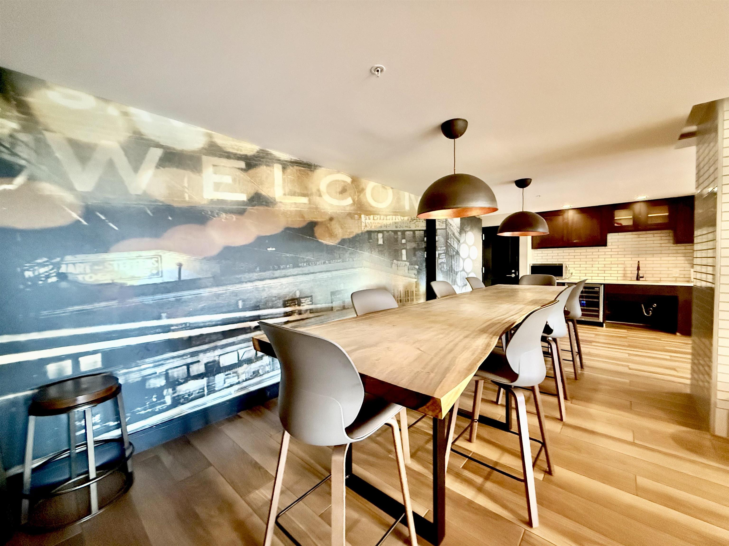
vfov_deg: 85.7
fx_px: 295
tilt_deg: -2.2
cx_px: 364
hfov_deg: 102.1
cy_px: 273
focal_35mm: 14
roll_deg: +0.7
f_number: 2.2
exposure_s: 1/60
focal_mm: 2.22
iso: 1250
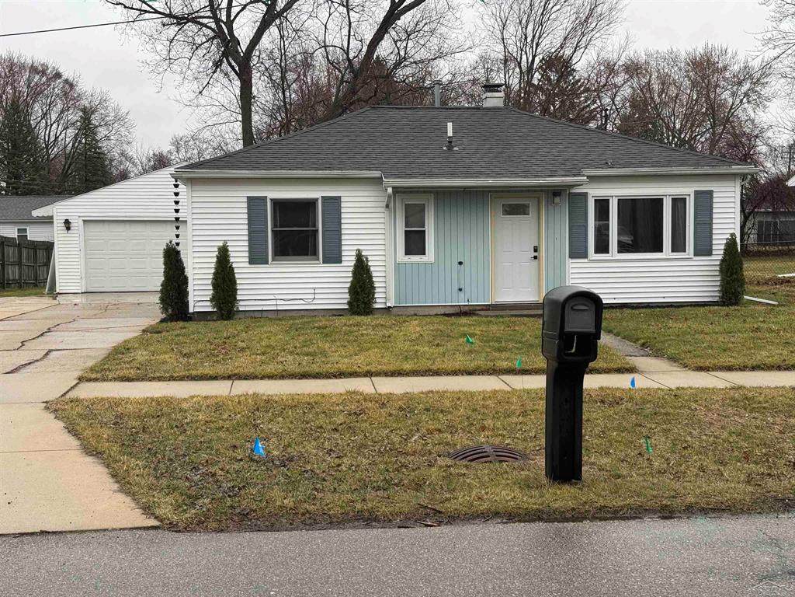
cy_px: 298
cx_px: 398
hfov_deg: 39.7
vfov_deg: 30.3
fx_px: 1102
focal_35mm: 48
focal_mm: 6.76
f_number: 1.78
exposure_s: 1/422
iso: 64
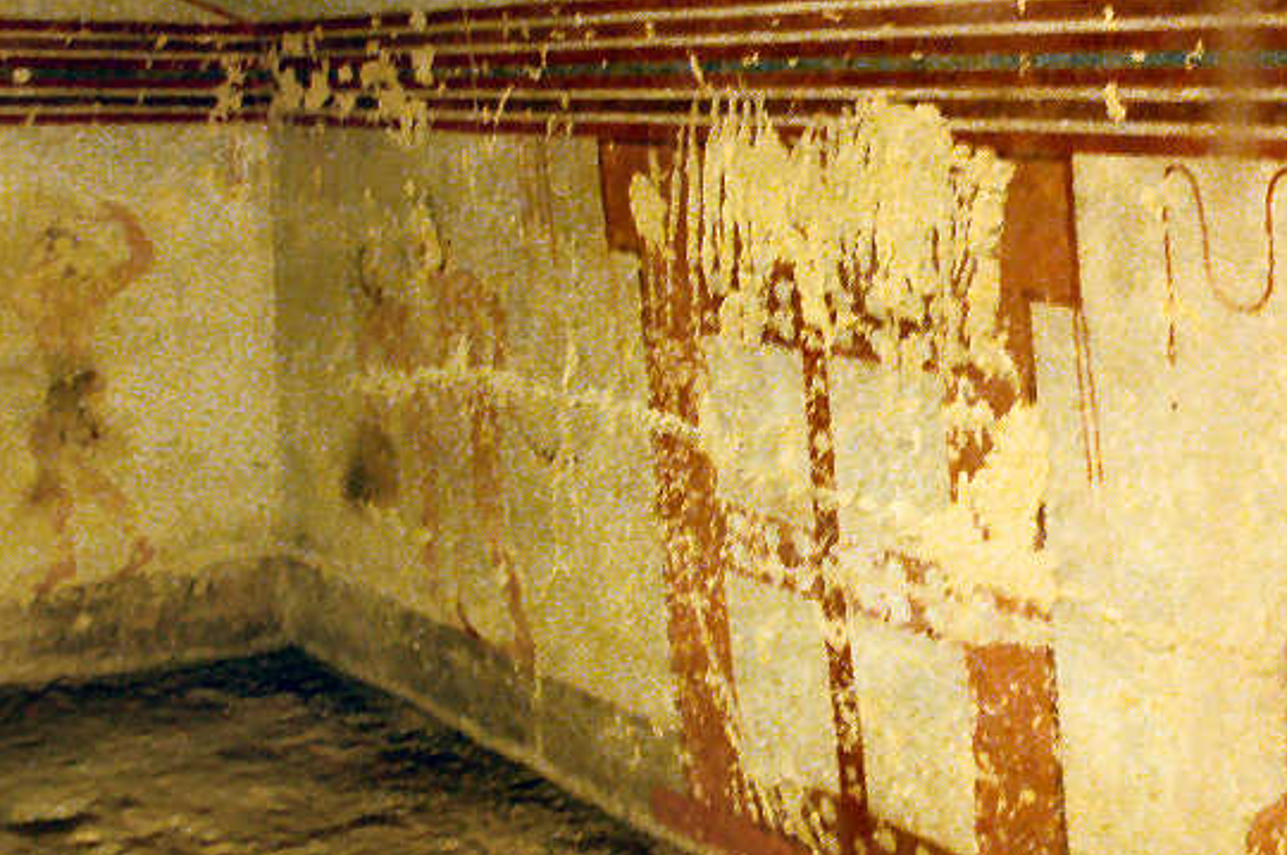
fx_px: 1786
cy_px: 385
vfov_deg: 26.9
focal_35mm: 50
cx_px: 772
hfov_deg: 39.5
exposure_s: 1/13
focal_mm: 18
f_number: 3.5
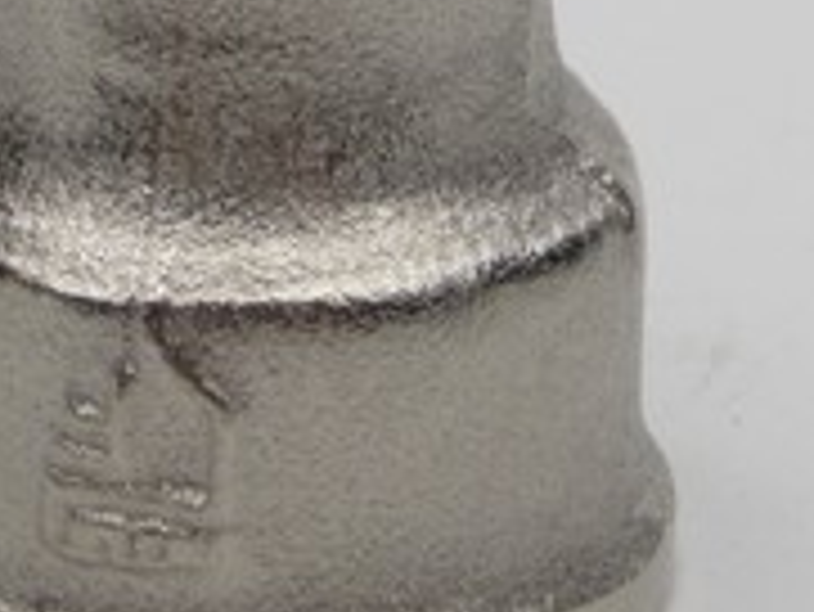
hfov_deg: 9.0
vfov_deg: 6.8
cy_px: 0
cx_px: -45
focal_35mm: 219
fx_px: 5153
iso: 100
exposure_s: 1/640
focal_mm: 10.5
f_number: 4.5
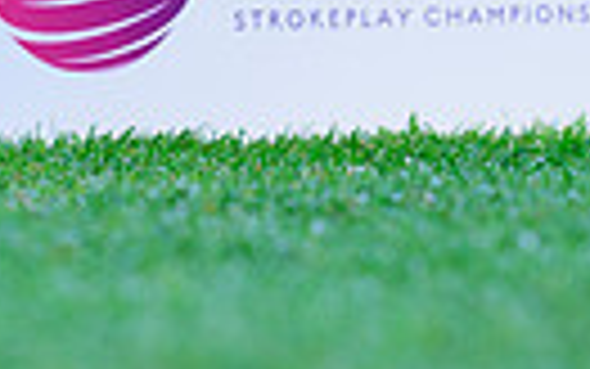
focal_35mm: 531
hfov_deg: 3.9
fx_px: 8542
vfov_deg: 2.5
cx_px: -464
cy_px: -411
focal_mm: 115
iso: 500
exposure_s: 1/160
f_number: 7.1
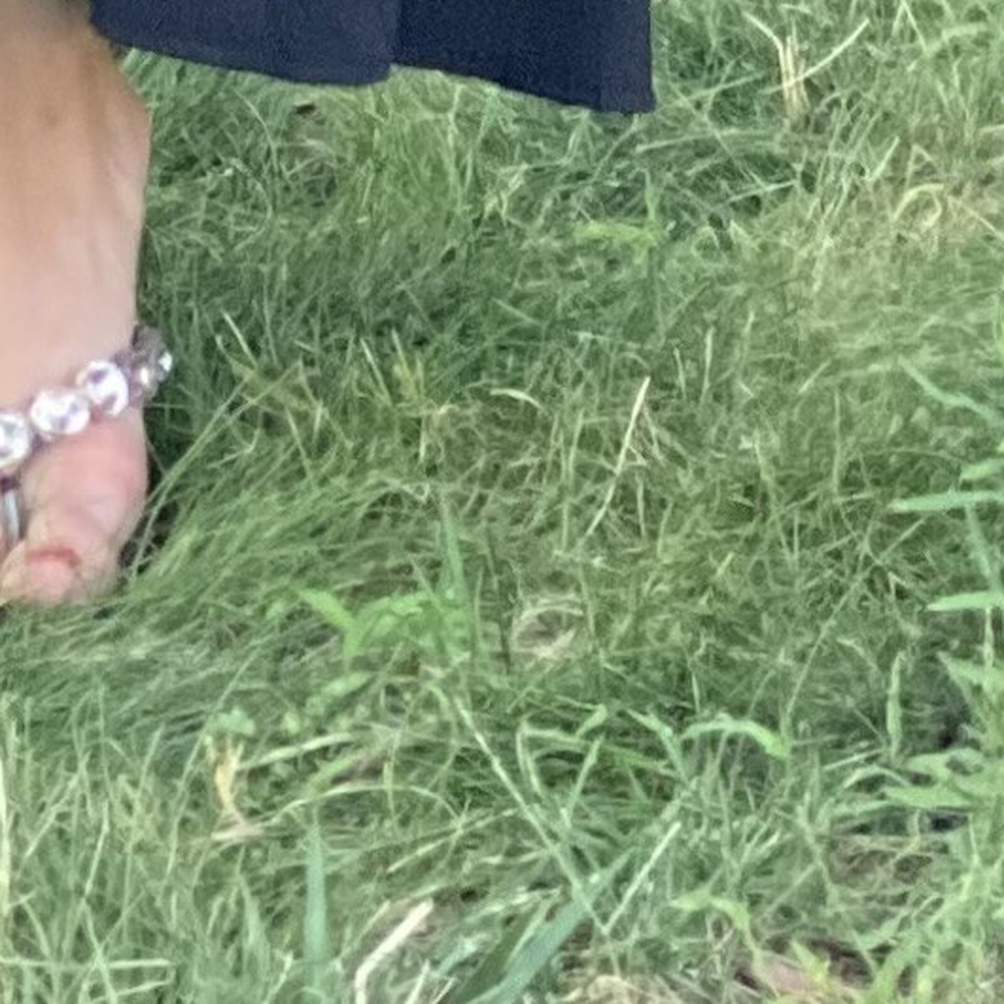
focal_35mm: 341
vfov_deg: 4.8
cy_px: -2260
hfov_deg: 5.1
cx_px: -87
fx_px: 11190
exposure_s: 1/76
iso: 250
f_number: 2
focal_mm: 6
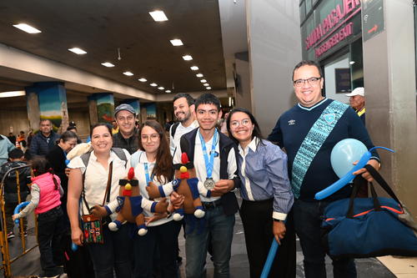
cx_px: 208
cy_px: 139
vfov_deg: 46.4
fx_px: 324
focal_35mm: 28
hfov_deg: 65.5
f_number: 5.6
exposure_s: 1/100
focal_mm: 28
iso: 2200
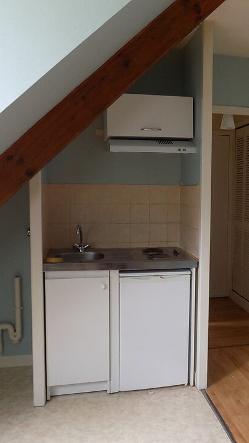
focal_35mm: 34
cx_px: 191
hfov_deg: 33.9
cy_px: 220
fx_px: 399
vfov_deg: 58.0
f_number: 3.1
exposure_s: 1/30
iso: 125
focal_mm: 4
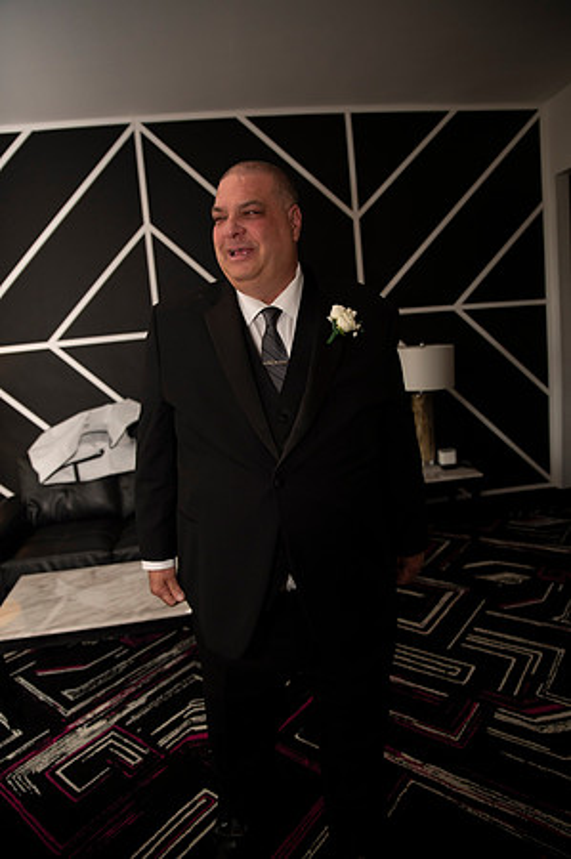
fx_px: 572
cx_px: 286
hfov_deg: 53.0
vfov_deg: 73.8
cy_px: 430
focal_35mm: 24
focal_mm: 24
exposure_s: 1/1600
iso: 1600
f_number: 2.8
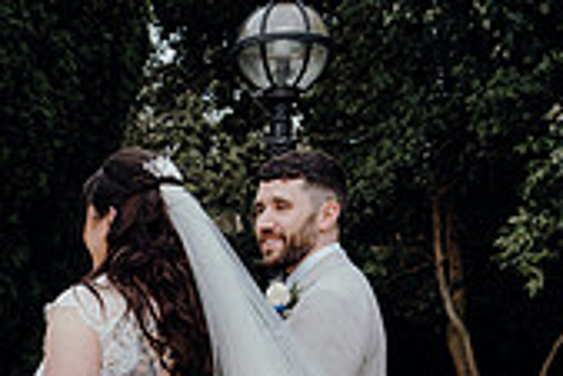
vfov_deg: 14.7
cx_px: 7
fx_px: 1393
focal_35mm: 89
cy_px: 484
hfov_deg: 22.0
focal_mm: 26
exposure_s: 1/200
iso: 125
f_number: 3.5
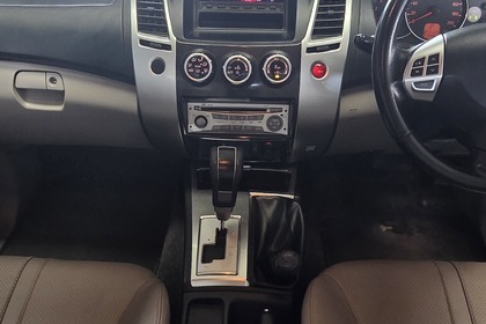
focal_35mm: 33
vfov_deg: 39.9
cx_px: 242
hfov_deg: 57.2
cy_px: 182
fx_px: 445
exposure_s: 1/50
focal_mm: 2.2
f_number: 2.2
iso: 250
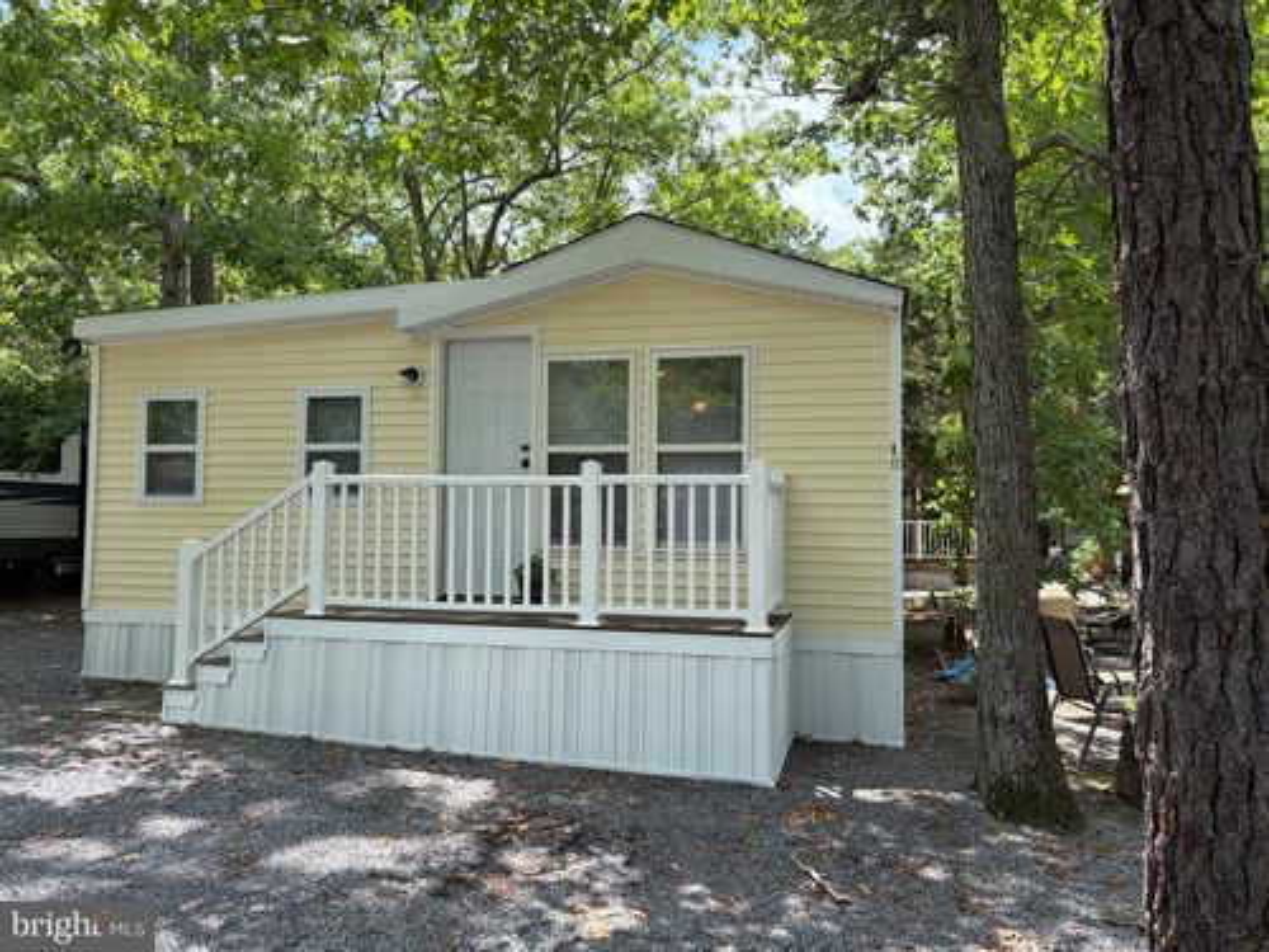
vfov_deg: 53.1
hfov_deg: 67.3
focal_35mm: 26
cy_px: 476
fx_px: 953
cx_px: 634
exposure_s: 1/1117
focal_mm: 5.96
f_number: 1.6
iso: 64
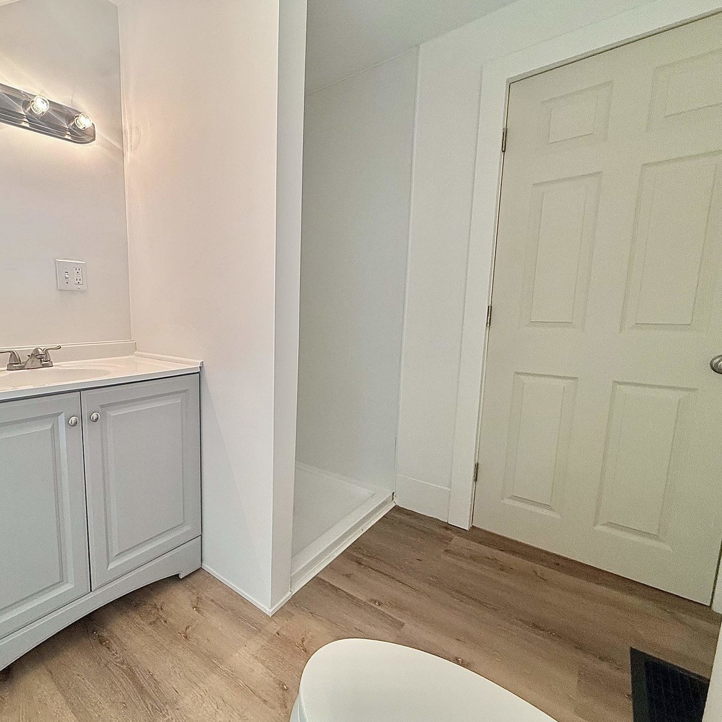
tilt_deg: -8.1
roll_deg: -0.6
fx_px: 401
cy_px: 365
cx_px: 249
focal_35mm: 17
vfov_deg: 84.0
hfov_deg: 81.5
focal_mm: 2.22
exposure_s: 1/120
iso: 160
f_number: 2.2
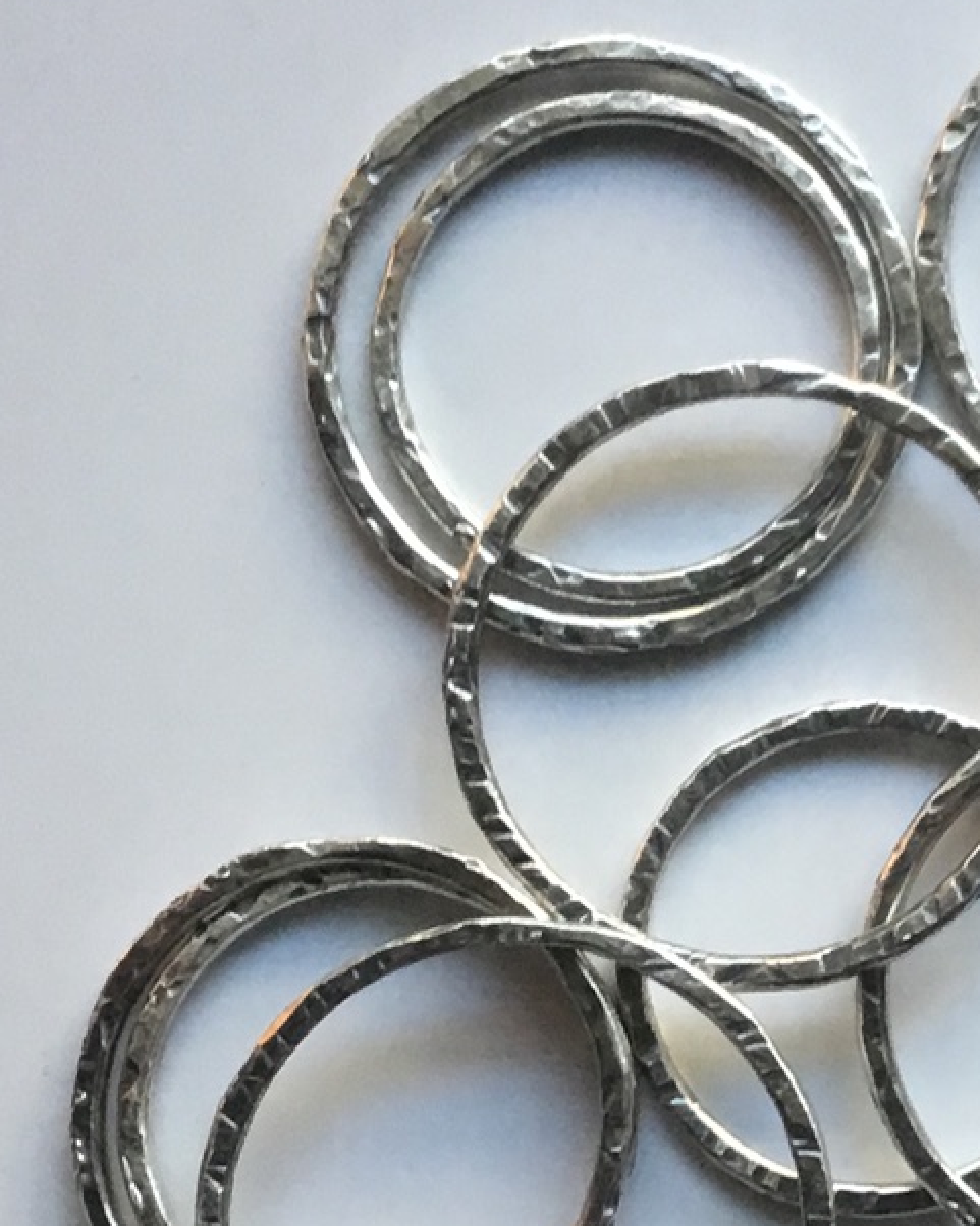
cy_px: 1016
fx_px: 3737
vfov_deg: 18.4
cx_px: 799
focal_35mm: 103
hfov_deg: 14.8
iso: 64
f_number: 2.4
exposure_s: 1/30
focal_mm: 3.3
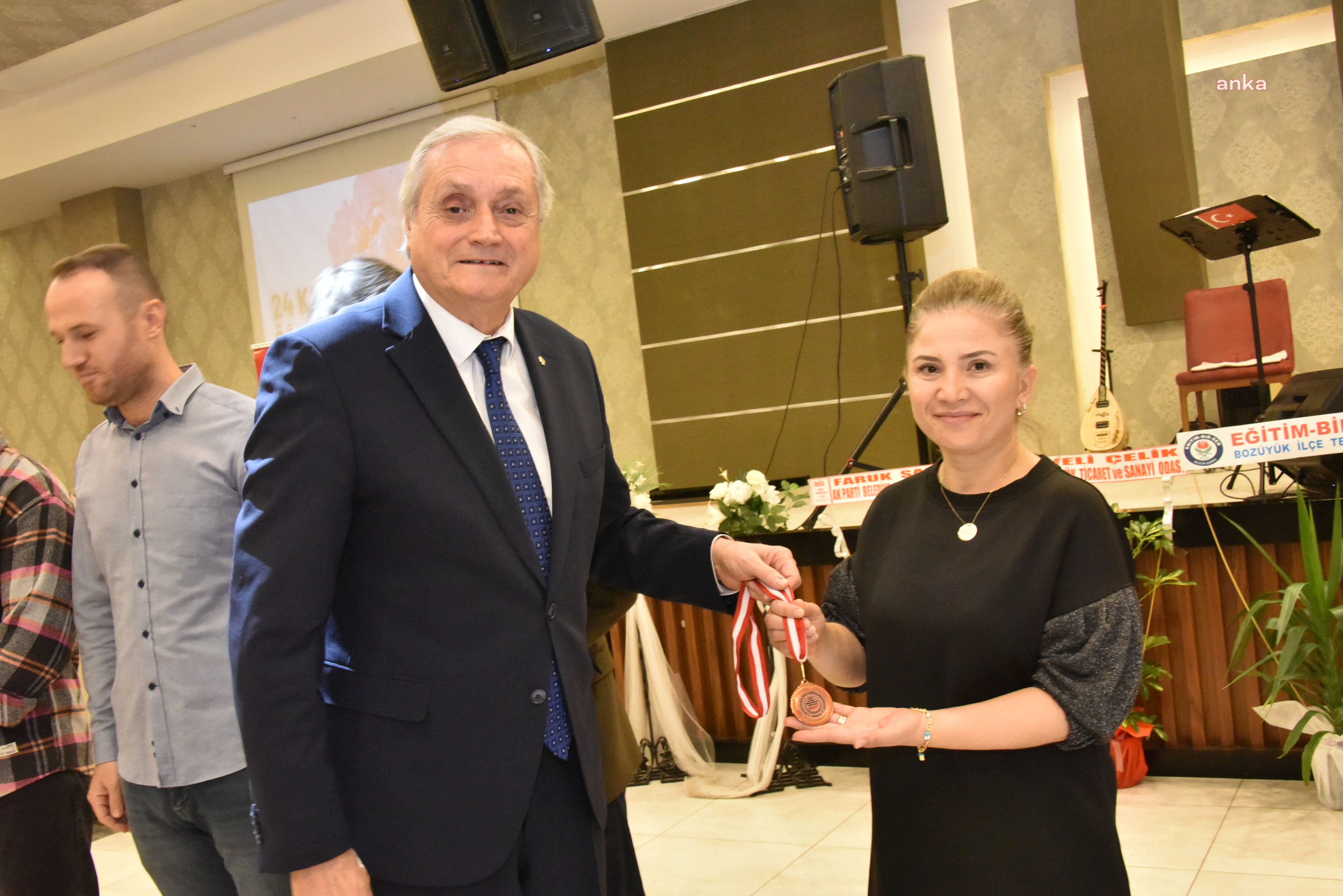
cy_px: 448
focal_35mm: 35
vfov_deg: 37.9
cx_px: 672
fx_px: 1306
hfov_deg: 54.4
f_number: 13
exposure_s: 1/60
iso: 9000
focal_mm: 35
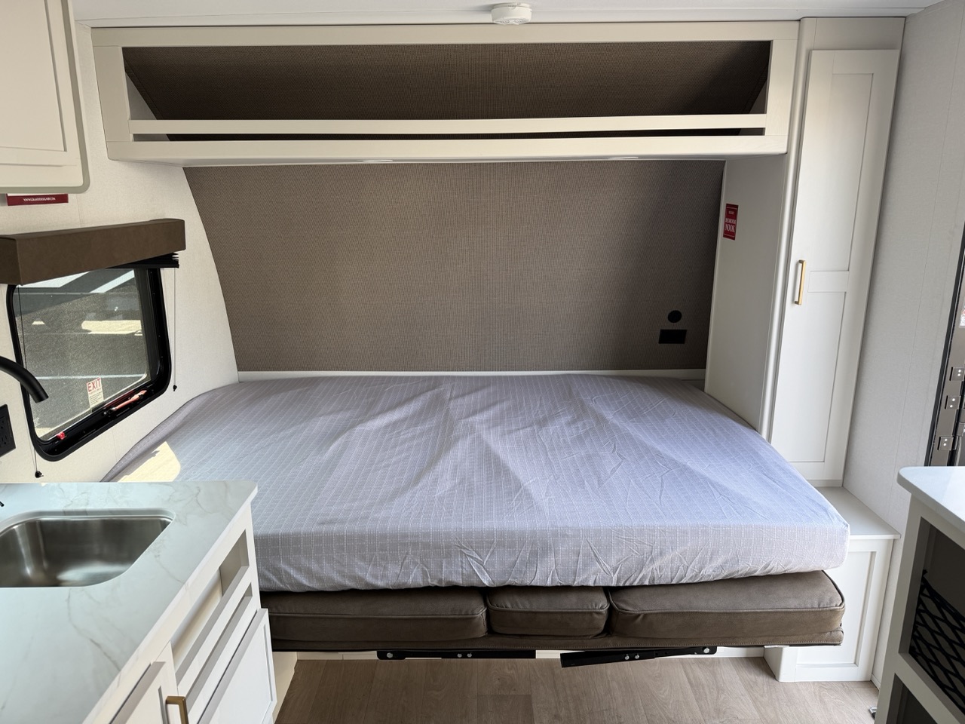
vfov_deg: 56.8
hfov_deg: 71.6
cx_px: 482
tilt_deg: -12.5
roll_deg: -0.3
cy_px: 362
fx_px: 669
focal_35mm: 24
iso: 80
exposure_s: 1/121
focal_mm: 6.76
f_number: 1.78
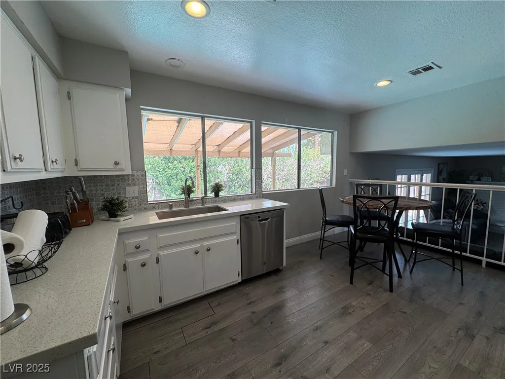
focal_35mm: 14
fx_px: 204
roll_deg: +1.0
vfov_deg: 85.7
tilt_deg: -4.2
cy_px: 190
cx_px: 252
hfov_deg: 102.1
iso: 40
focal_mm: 2.22
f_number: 2.2
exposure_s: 1/185
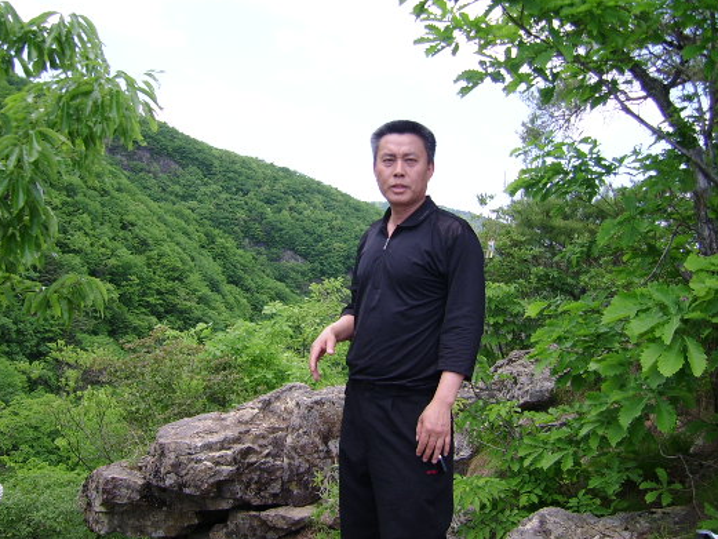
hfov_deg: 43.8
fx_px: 892
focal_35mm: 43
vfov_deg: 33.6
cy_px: 267
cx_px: 349
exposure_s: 1/353
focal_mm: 5.95
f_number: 2.8
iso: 50
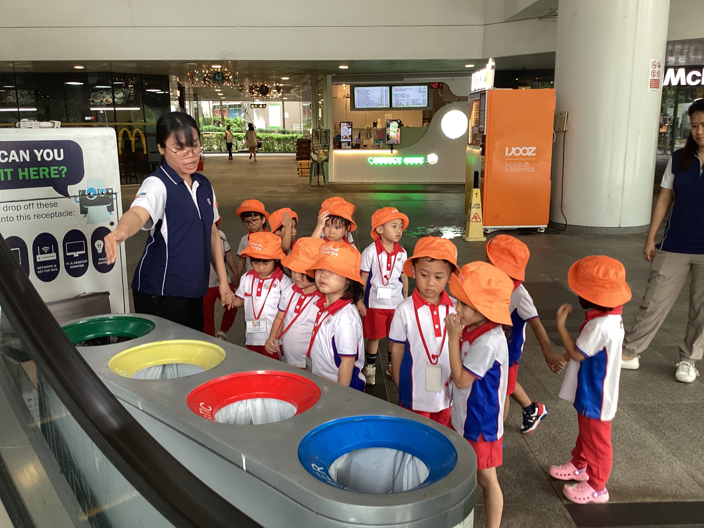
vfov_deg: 45.4
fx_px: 630
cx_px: 352
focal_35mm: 31
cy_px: 264
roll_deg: -0.1
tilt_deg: -12.1
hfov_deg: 58.4
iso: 80
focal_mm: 3.3
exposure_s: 1/50
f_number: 2.4
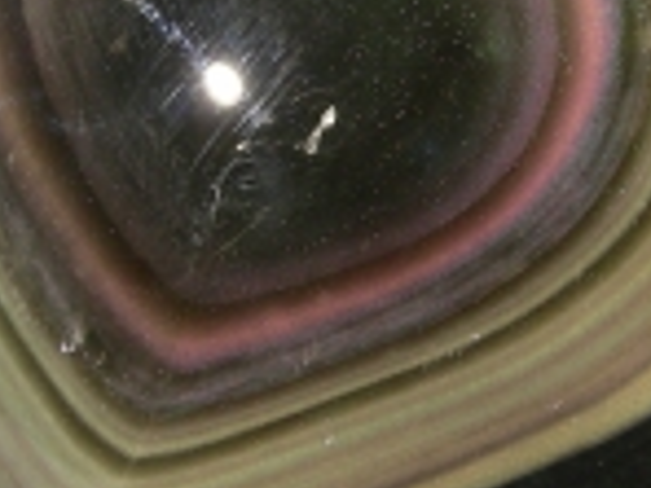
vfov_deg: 11.1
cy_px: 86
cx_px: 352
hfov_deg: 14.8
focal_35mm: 133
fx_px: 2501
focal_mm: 8
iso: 61
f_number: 3.5
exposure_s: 1/3.9
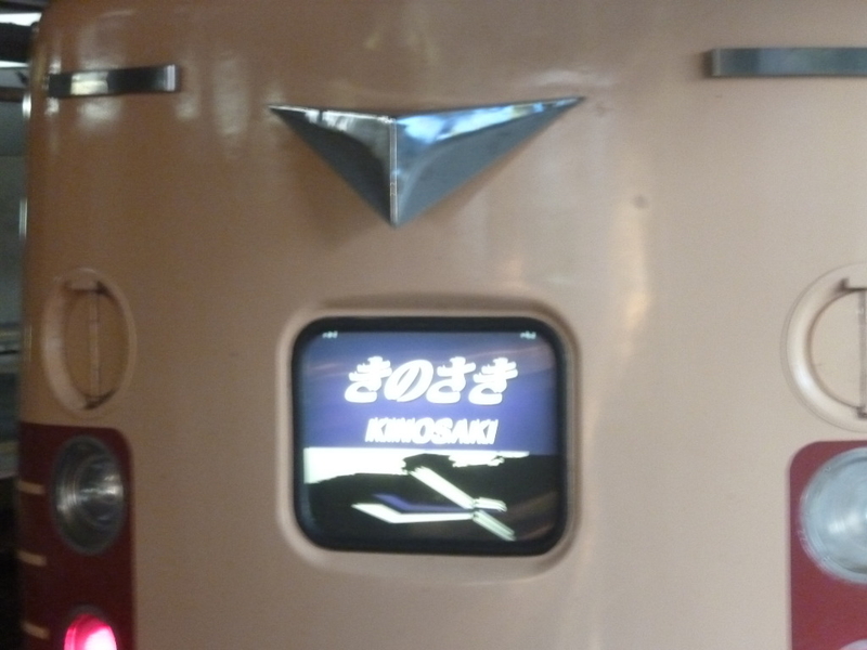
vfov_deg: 13.2
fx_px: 2805
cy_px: 325
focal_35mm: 112
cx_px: 434
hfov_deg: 17.6
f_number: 6.5
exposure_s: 1/13
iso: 800
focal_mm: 20
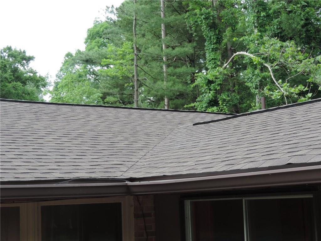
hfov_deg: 27.8
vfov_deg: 21.0
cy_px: 120
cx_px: 160
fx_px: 649
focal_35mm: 70
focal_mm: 12.4
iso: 80
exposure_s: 1/100
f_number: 3.9
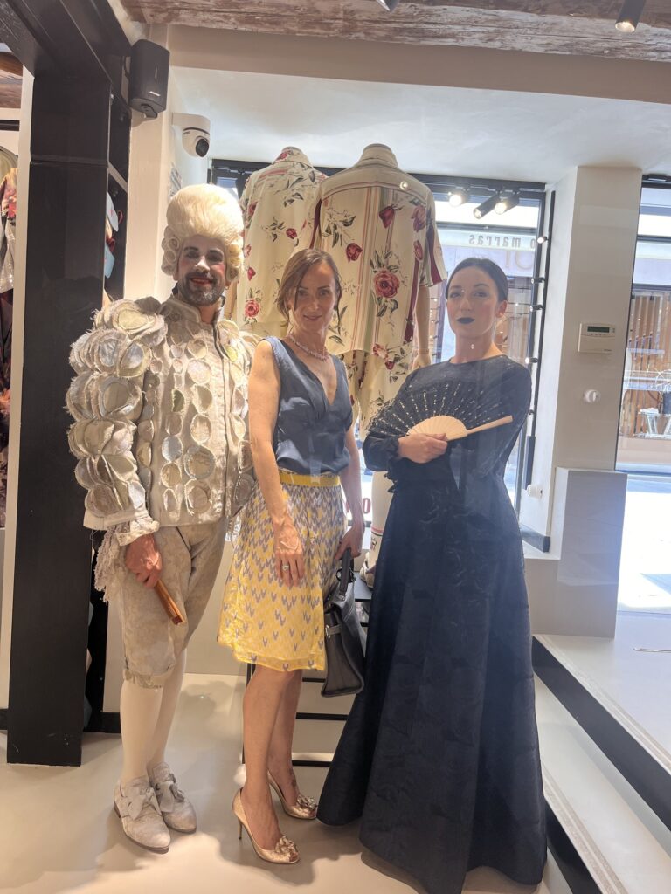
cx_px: 336
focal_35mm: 26
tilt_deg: -3.0
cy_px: 447
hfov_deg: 53.1
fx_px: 672
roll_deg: -2.8
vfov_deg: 67.3
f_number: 1.6
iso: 40
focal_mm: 5.1
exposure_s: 1/100
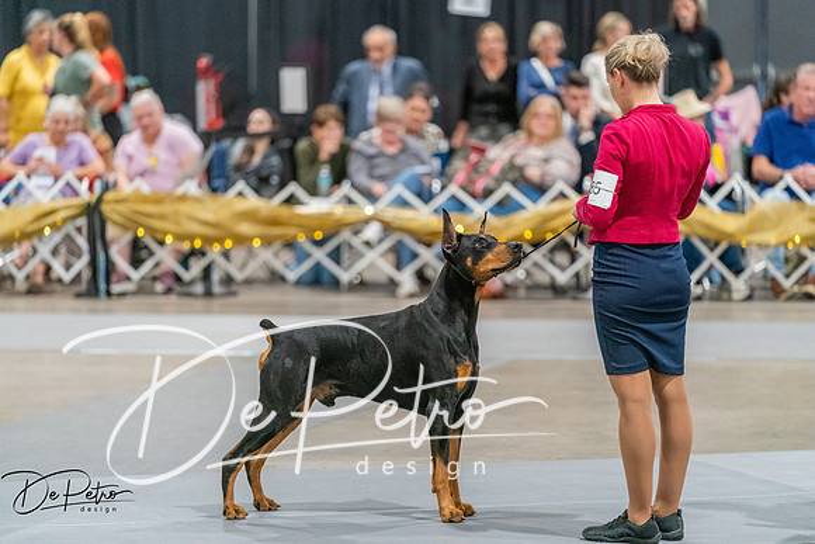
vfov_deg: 7.3
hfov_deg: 11.0
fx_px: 4234
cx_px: 408
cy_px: 272
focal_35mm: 187
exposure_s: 1/250
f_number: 2.8
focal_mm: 187
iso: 6400
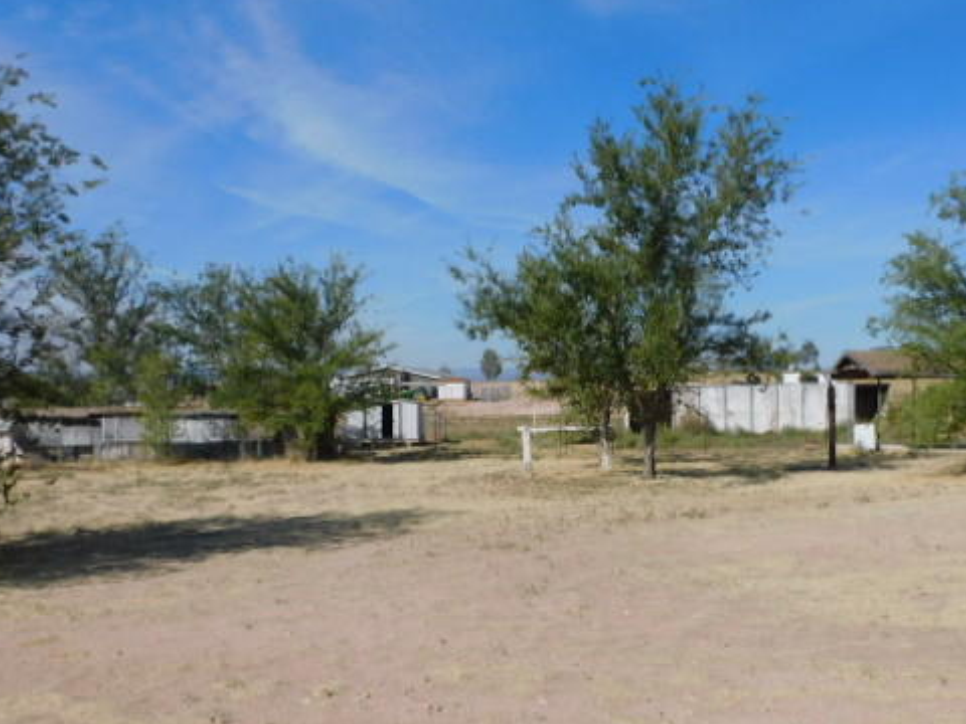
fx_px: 1116
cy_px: 422
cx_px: 580
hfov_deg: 46.5
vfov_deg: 35.9
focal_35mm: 40
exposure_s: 1/1600
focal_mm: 5.4
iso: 125
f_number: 4.5
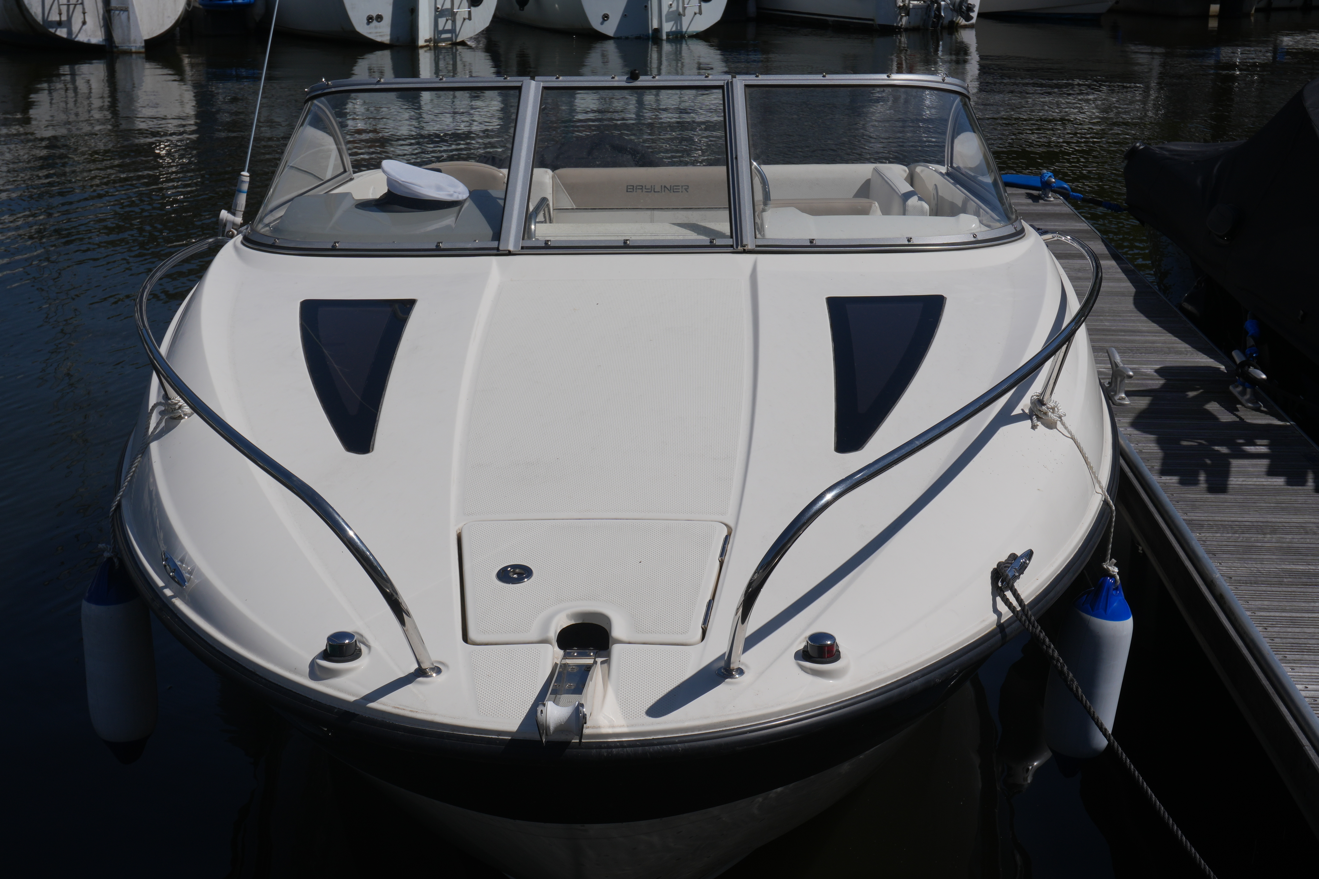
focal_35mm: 50
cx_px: 660
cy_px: 440
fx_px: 1813
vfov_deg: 27.3
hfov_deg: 40.0
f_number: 11
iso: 100
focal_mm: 33
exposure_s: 1/640
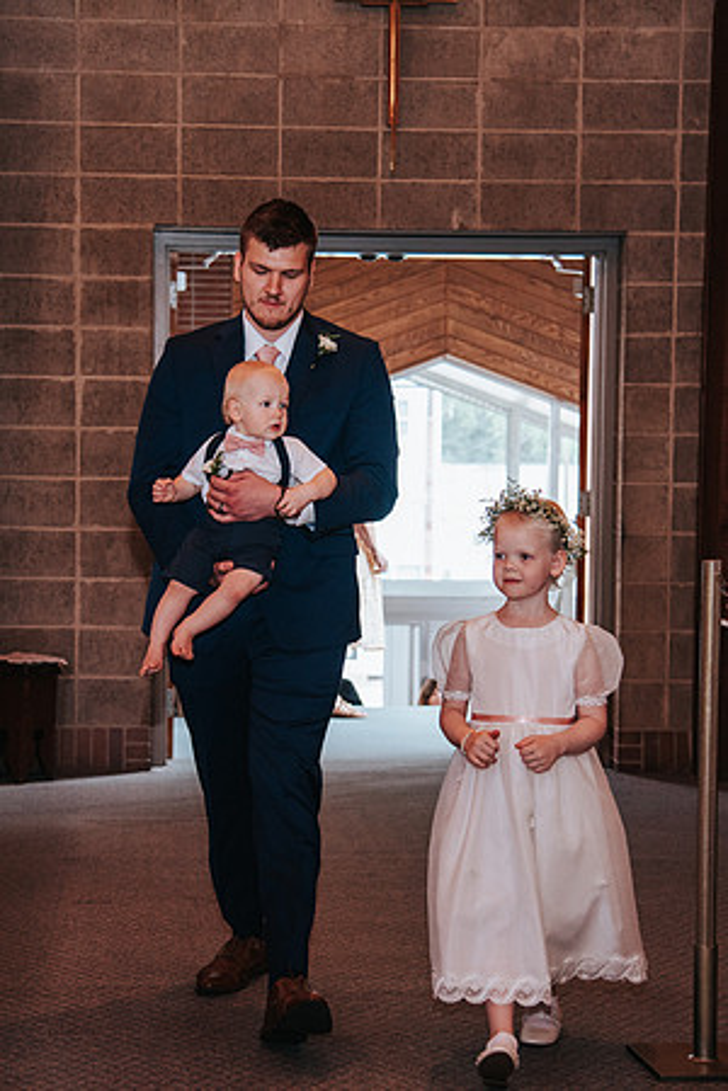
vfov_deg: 27.9
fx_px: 2200
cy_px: 546
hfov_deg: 18.8
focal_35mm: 73
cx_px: 276
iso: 1000
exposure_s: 1/200
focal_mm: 48
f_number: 4
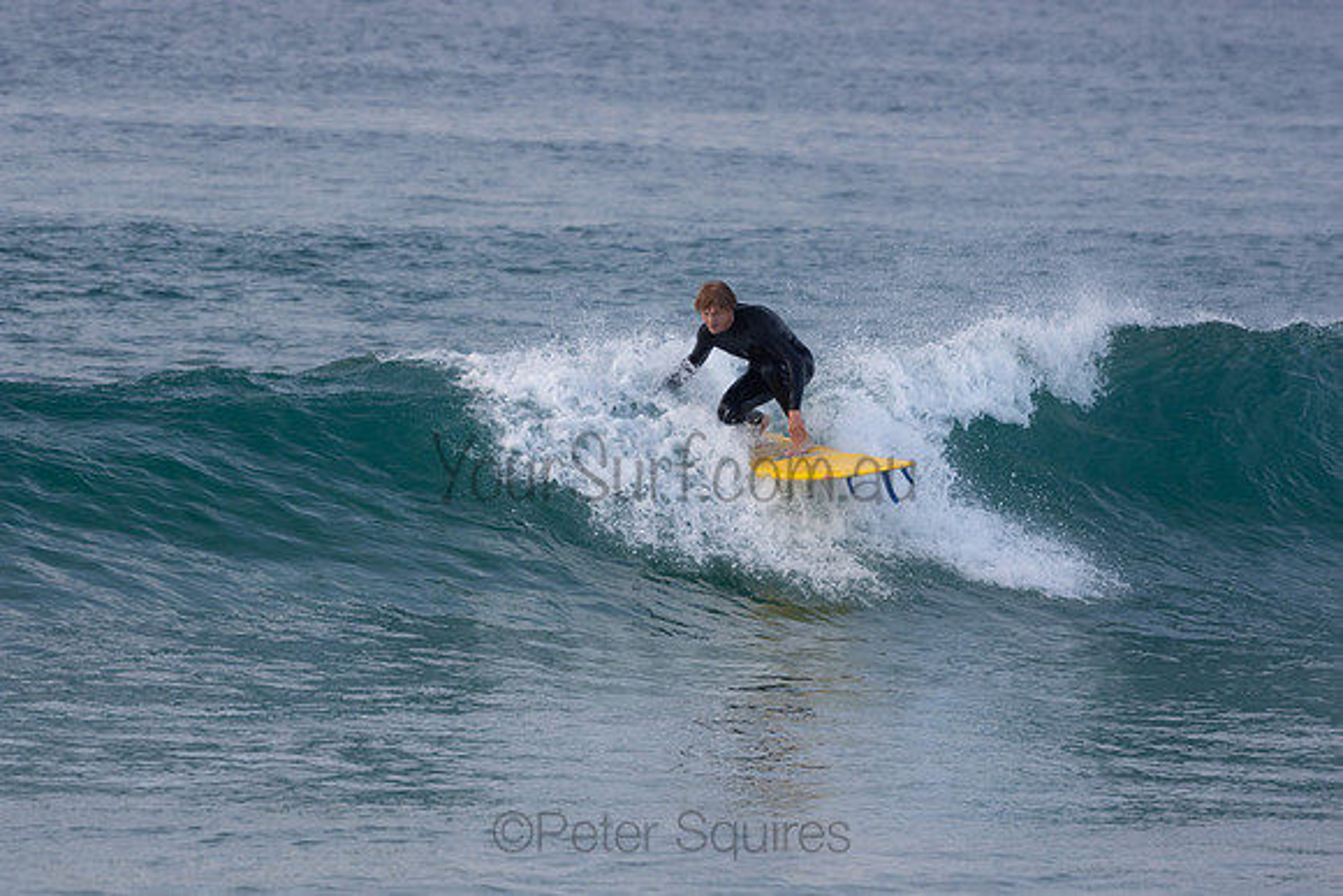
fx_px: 19589
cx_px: 672
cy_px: 448
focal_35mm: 525
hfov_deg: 3.9
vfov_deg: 2.6
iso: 640
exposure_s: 1/1000
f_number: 5.6
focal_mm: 350
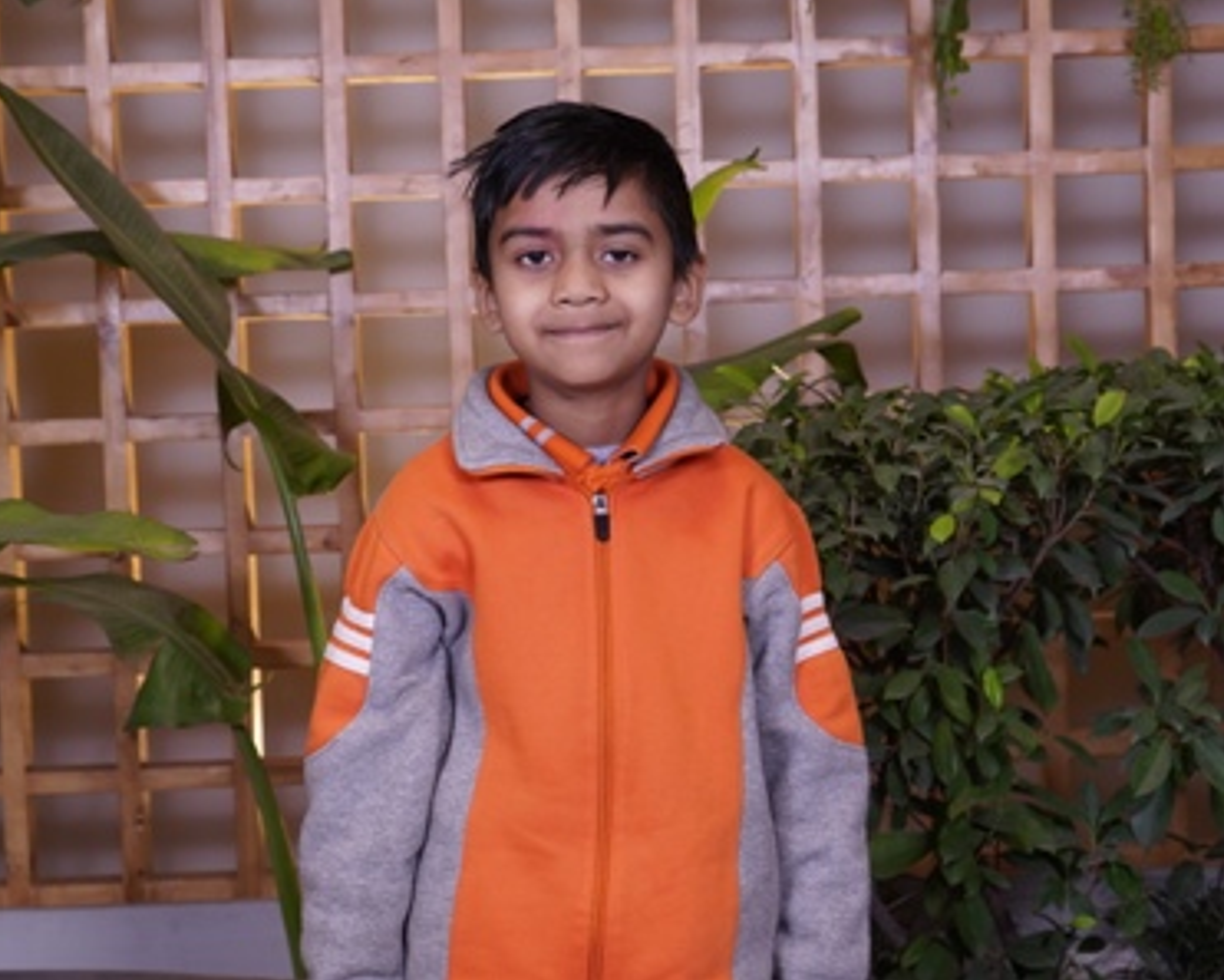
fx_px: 2464
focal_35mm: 68
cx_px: 607
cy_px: 490
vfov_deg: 22.5
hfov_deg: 27.9
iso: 400
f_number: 4.5
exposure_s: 1/125
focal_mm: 40
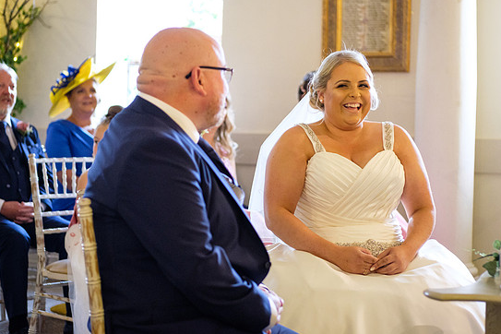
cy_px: 147
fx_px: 1211
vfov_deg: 15.7
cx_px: 273
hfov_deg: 23.4
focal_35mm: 87
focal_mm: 50
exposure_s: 1/160
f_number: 2
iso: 2000
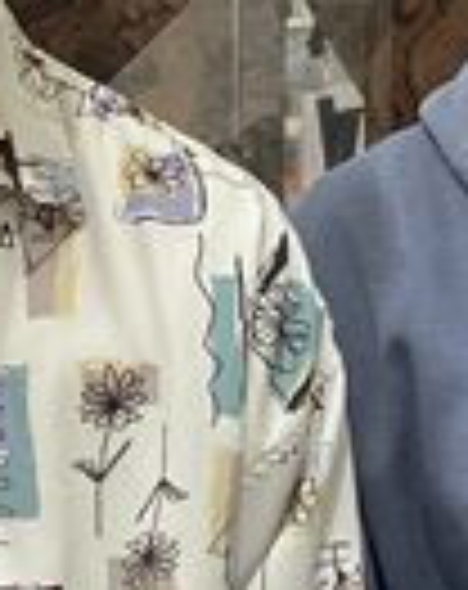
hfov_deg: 11.0
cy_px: 581
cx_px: 315
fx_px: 2418
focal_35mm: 139
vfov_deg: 13.7
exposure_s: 1/100
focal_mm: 3.3
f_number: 2.4
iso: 80
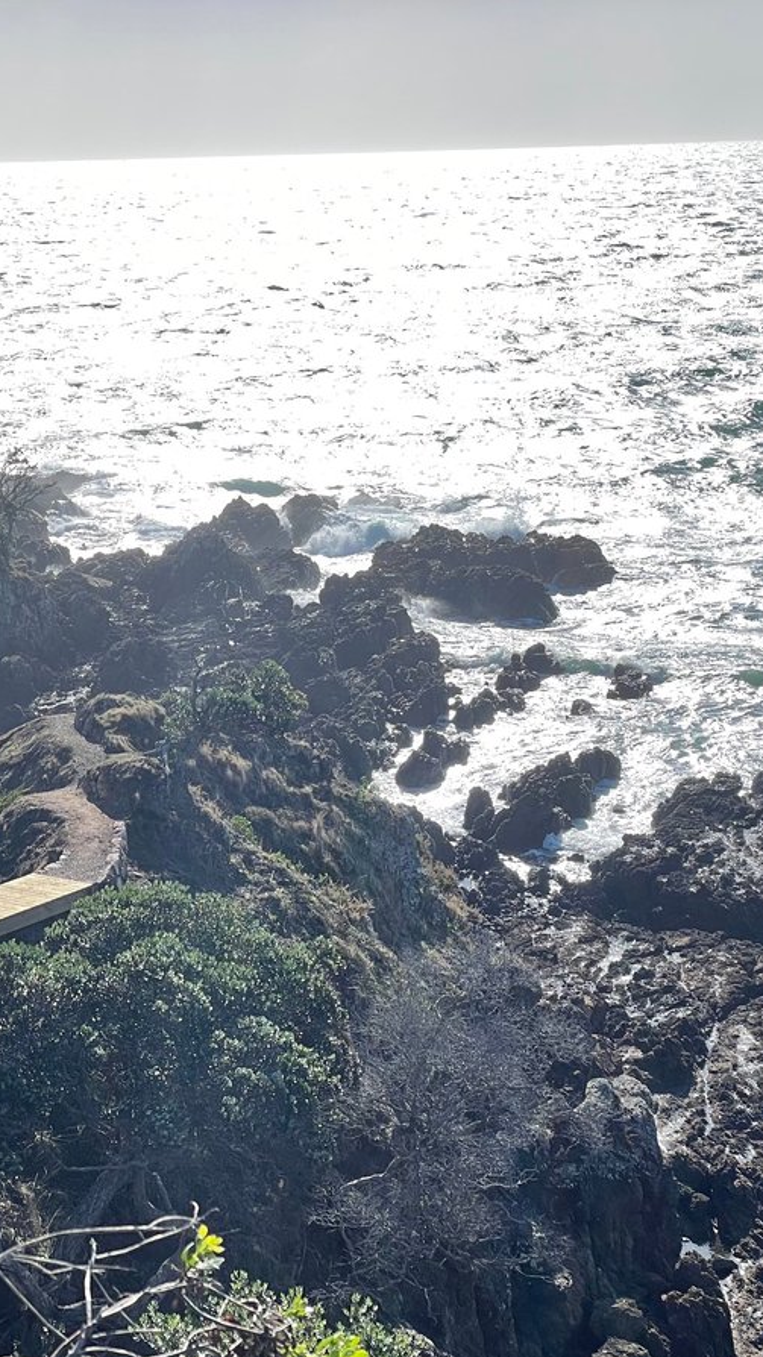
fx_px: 2735
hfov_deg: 15.7
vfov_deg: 27.9
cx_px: 70
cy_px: 679
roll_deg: +2.4
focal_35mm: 76
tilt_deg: -10.3
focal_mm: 6
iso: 25
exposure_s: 1/761
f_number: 2
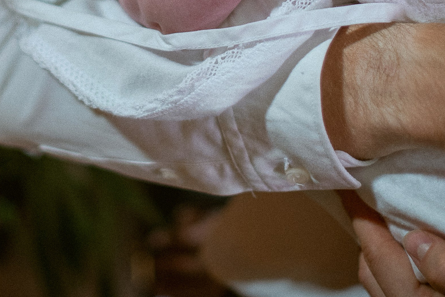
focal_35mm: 131
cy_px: -69
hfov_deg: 15.6
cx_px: 116
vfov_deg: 10.3
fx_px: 1620
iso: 640
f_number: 1.8
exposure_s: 1/320
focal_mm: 50
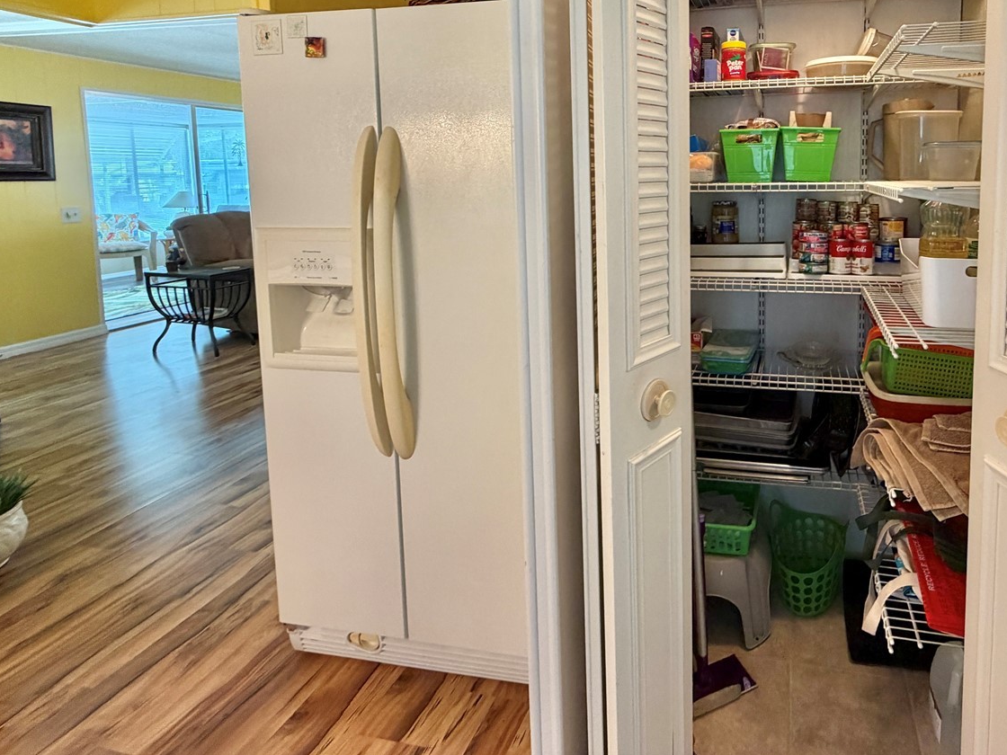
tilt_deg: -4.8
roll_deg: +0.5
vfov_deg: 63.3
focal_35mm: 20
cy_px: 219
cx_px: 688
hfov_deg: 78.5
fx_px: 582
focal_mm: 2.22
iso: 250
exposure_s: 1/60
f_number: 2.2
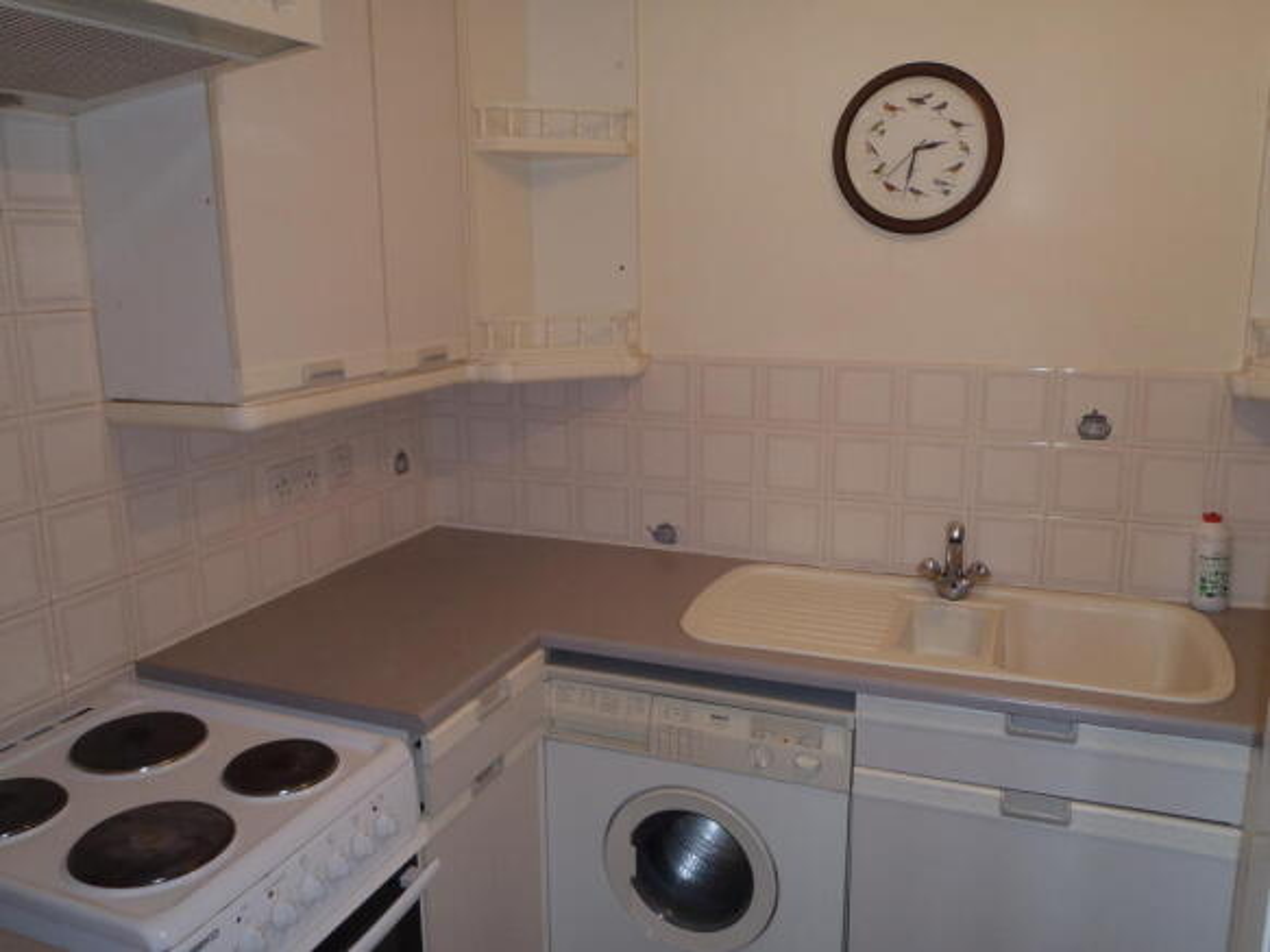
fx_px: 1027
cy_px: 476
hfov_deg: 63.5
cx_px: 635
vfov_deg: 49.7
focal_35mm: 28
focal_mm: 5
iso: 100
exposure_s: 1/30
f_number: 3.5
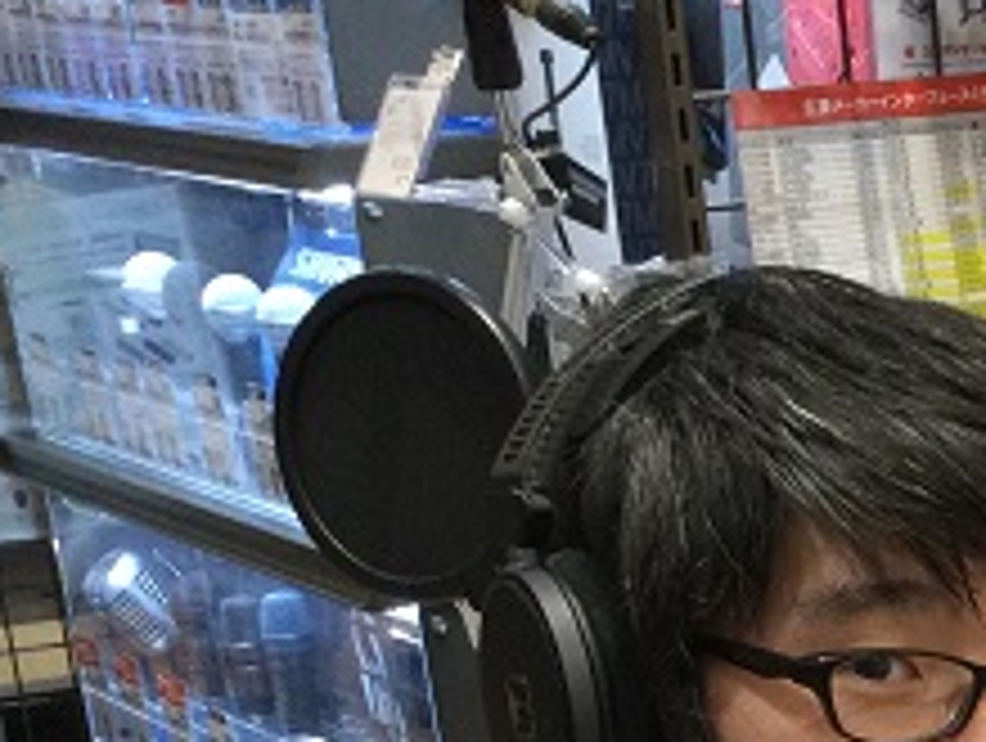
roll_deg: -0.8
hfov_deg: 15.3
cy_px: 1169
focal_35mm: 113
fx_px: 3224
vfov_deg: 12.4
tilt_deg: -21.8
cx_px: 1697
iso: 80
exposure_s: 1/30
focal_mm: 3.3
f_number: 2.4
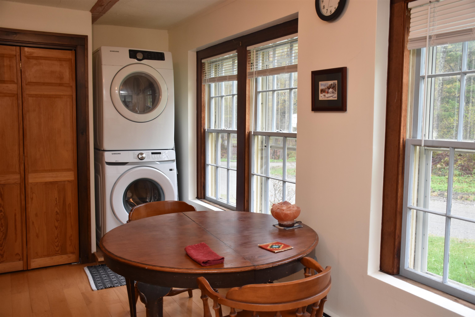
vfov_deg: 38.4
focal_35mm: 34
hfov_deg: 55.1
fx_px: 455
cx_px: 238
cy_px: 158
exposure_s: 1/60
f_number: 4
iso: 400
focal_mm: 23
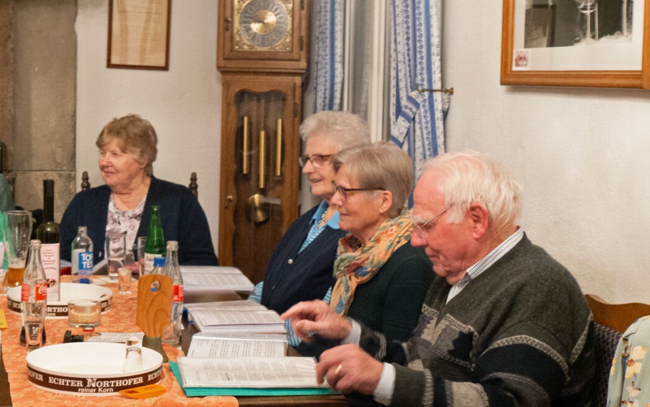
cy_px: 160
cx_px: 184
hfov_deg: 29.0
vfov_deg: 18.6
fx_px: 1240
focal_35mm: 70
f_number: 3.7
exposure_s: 1/25
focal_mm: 17
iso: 1600
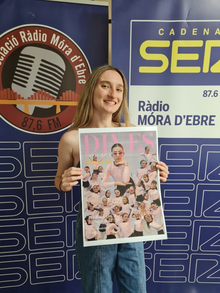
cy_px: 146
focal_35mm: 26
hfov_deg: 53.1
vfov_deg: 67.3
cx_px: 110
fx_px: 220
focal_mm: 5.4
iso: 320
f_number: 1.8
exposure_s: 1/100
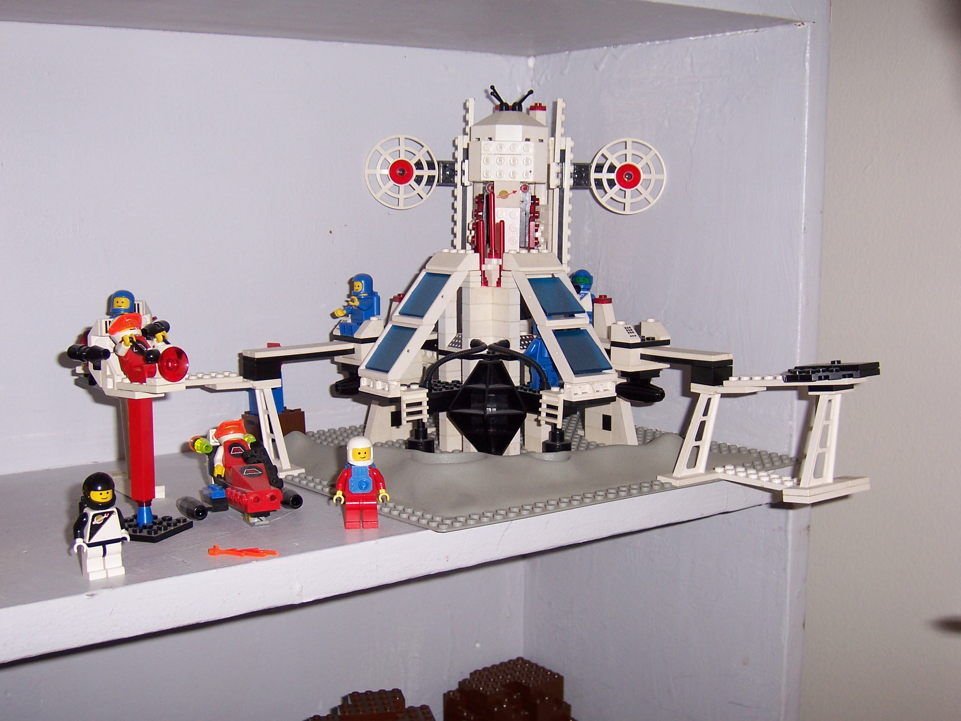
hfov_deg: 42.1
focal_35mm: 45
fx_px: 1249
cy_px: 360
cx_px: 480
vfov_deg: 32.2
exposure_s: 1/60
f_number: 3.2
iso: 80
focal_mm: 7.7
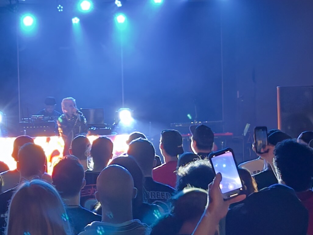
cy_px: 120
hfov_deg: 20.8
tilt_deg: +0.0
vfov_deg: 15.7
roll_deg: +1.5
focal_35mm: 94
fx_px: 850
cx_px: 93
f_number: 1.78
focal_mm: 6.76
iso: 2000
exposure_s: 1/17
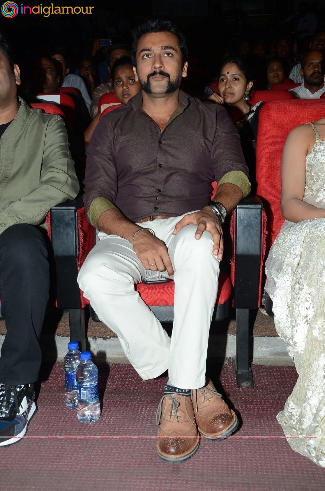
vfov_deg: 43.7
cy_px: 246
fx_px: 612
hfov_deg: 29.7
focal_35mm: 45
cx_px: 162
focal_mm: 30
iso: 250
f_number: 5.6
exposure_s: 1/160
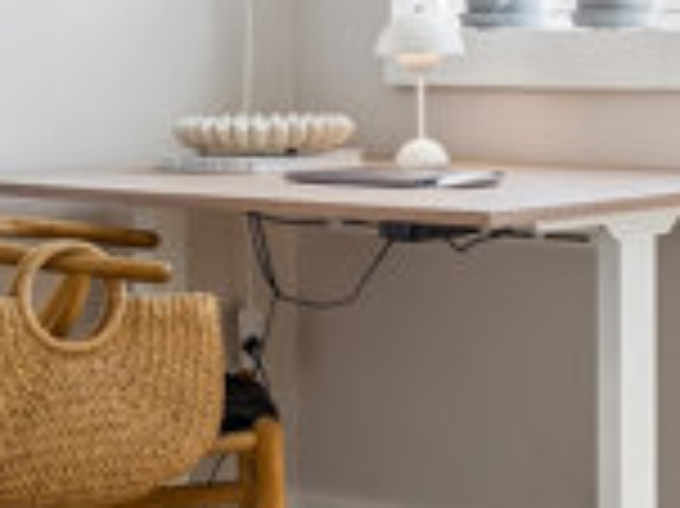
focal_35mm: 115
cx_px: 991
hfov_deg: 15.9
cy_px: 38
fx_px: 2248
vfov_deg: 12.8
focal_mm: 15
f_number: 8
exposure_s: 1/40
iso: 200
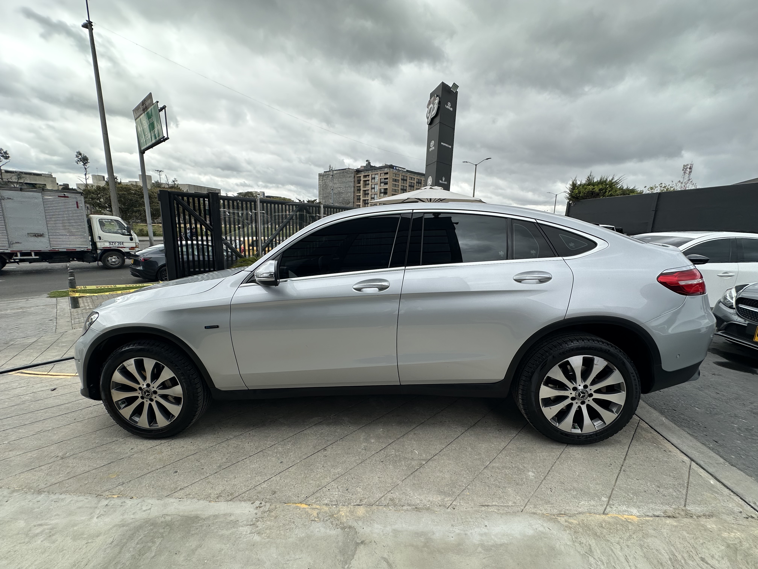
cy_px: 284
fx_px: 307
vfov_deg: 85.7
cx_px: 379
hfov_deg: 102.1
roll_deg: -2.5
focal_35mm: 14
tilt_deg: -11.1
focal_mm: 2.22
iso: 40
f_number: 2.2
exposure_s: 1/855
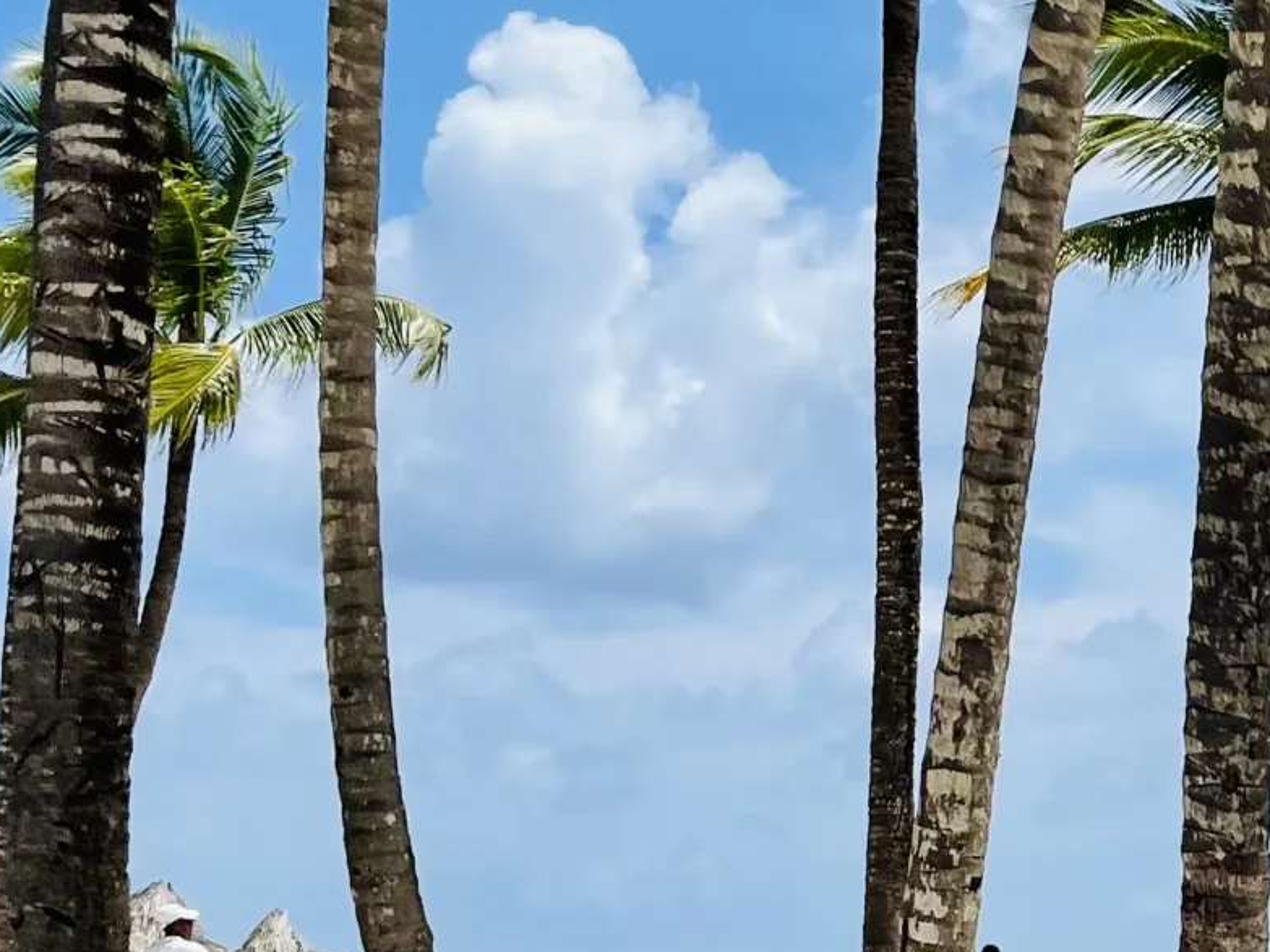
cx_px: 1588
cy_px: 1038
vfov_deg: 16.8
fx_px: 3118
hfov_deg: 21.2
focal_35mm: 85
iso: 32
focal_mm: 4.2
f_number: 1.6
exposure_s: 1/8403
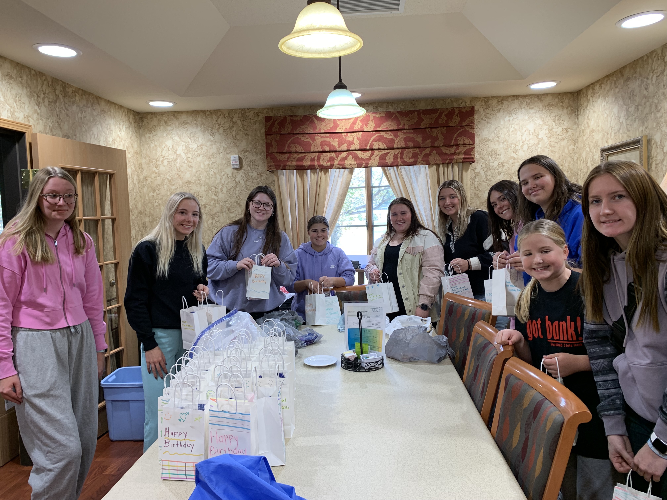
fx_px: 501
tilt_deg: -3.4
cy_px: 250
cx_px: 334
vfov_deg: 53.1
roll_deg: +2.8
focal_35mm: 26
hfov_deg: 67.3
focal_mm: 4.25
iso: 80
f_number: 1.8
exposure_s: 1/120
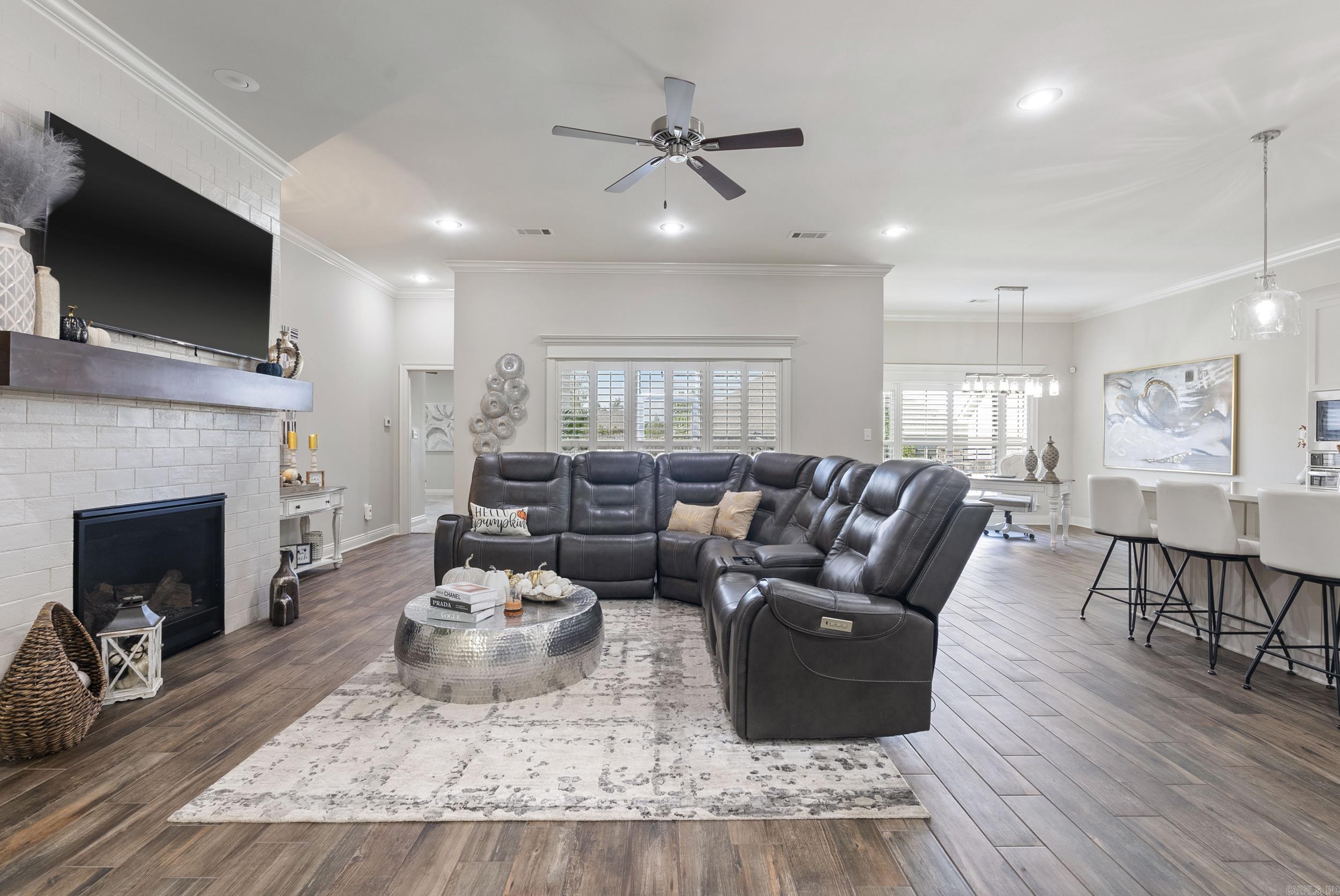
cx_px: 670
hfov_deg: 96.7
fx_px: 596
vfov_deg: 73.9
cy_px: 448
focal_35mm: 16
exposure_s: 1/1.67
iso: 640
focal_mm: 16
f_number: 9
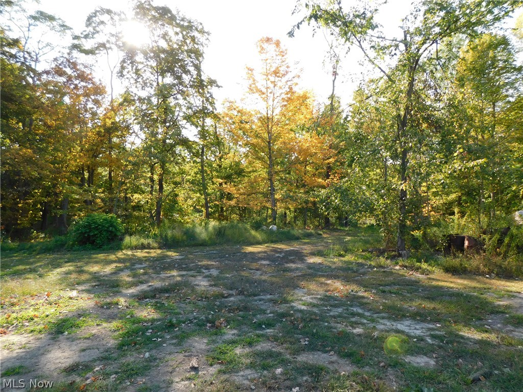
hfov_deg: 73.9
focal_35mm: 23
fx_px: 347
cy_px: 196
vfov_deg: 58.9
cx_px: 262
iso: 125
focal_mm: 4
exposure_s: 1/250
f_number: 3
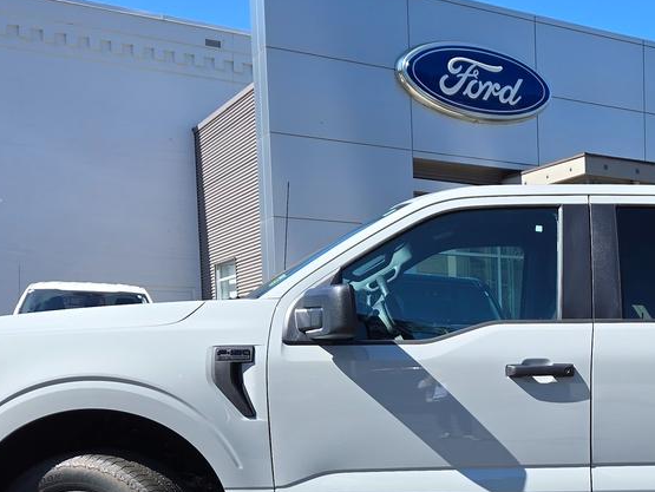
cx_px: 574
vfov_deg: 27.0
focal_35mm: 53
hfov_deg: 34.4
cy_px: 402
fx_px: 1004
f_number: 1.8
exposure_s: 1/1111
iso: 25
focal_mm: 5.4
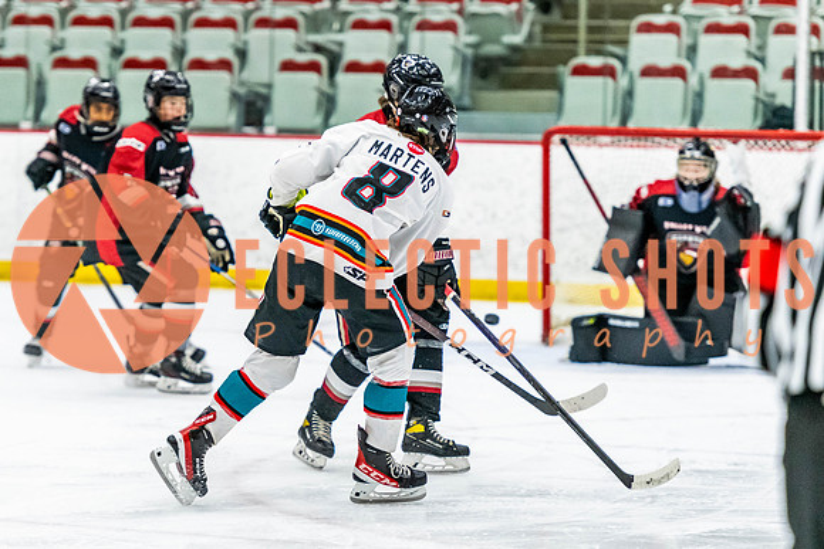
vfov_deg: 5.8
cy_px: 325
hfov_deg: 8.7
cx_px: 382
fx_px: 5387
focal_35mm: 235
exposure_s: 1/640
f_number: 2.8
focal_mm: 160
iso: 3200
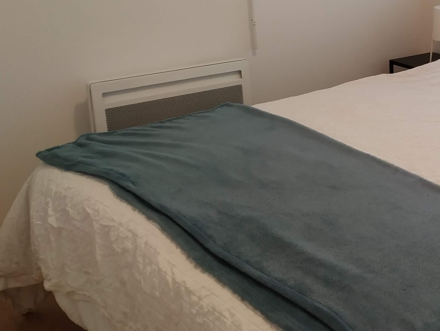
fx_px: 699
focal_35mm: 55
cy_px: 91
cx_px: 483
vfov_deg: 26.3
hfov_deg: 31.1
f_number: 1.9
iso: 200
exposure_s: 1/25
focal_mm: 3.94
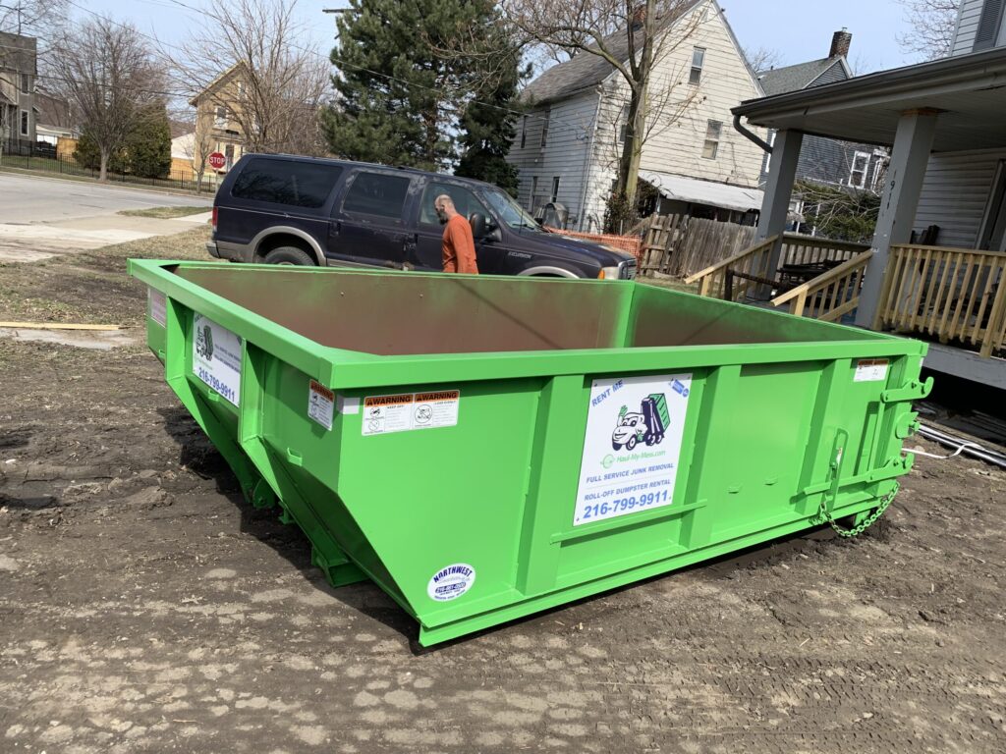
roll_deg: -7.8
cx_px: 503
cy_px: 377
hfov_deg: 67.3
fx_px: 756
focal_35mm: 26
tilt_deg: -10.7
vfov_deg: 53.1
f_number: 1.8
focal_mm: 4.25
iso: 25
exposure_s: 1/1689
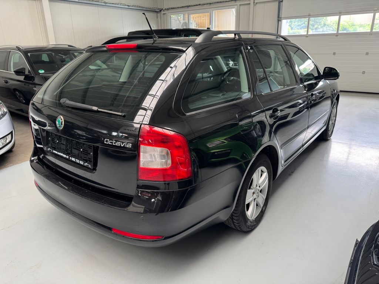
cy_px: 142
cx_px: 190
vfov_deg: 56.8
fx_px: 263
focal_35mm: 24
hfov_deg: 71.6
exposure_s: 1/121
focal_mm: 6.76
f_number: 1.78
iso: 200
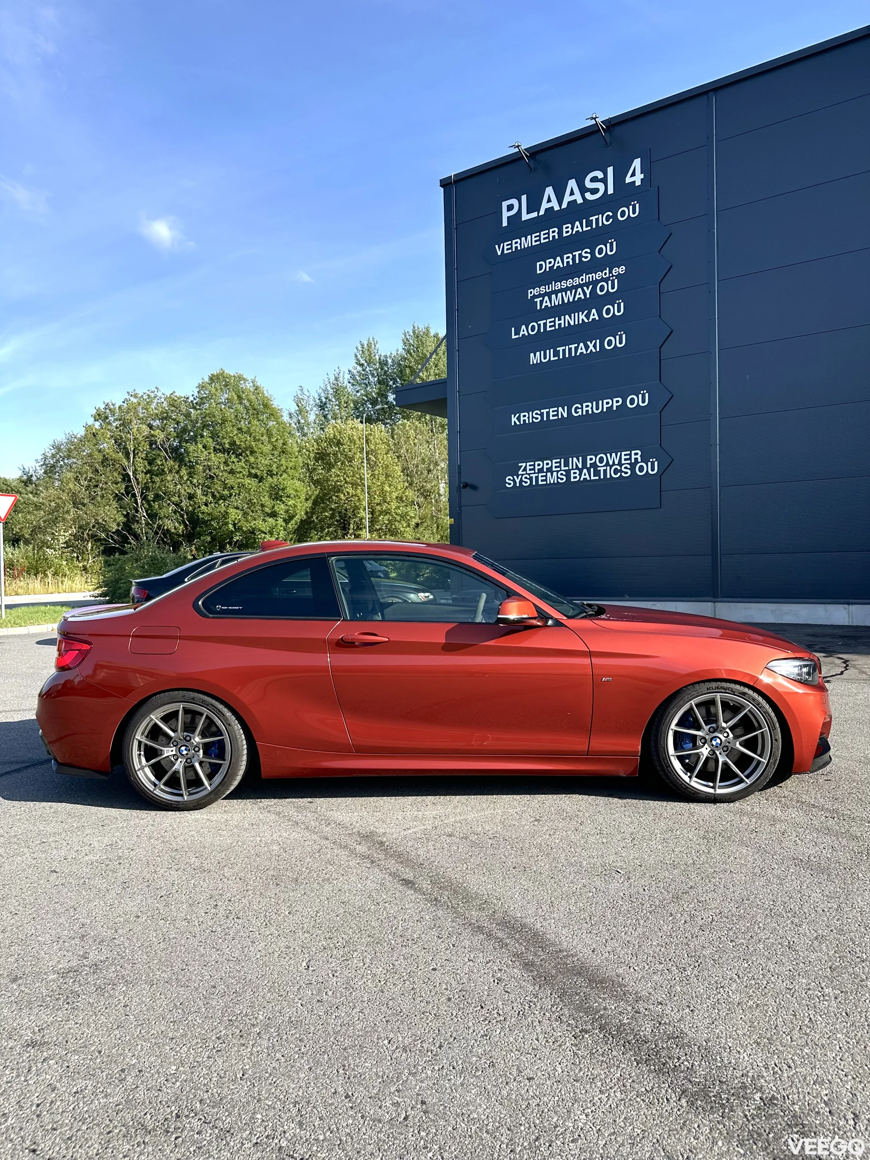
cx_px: 435
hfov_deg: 56.8
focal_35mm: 24
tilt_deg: -0.7
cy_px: 580
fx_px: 804
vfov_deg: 71.6
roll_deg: +0.4
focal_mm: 6.86
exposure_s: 1/2070
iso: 80
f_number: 1.78
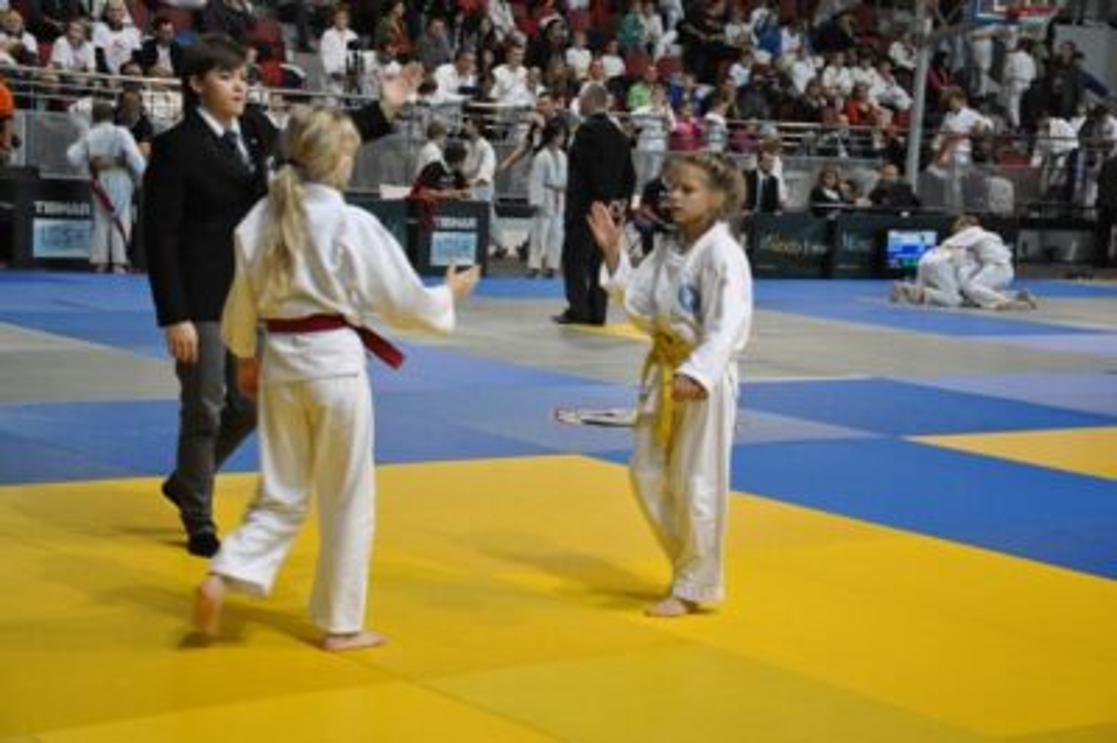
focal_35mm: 75
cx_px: 558
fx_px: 2325
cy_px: 372
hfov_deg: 27.0
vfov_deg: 18.2
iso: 2000
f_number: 5.6
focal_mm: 50
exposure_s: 1/125
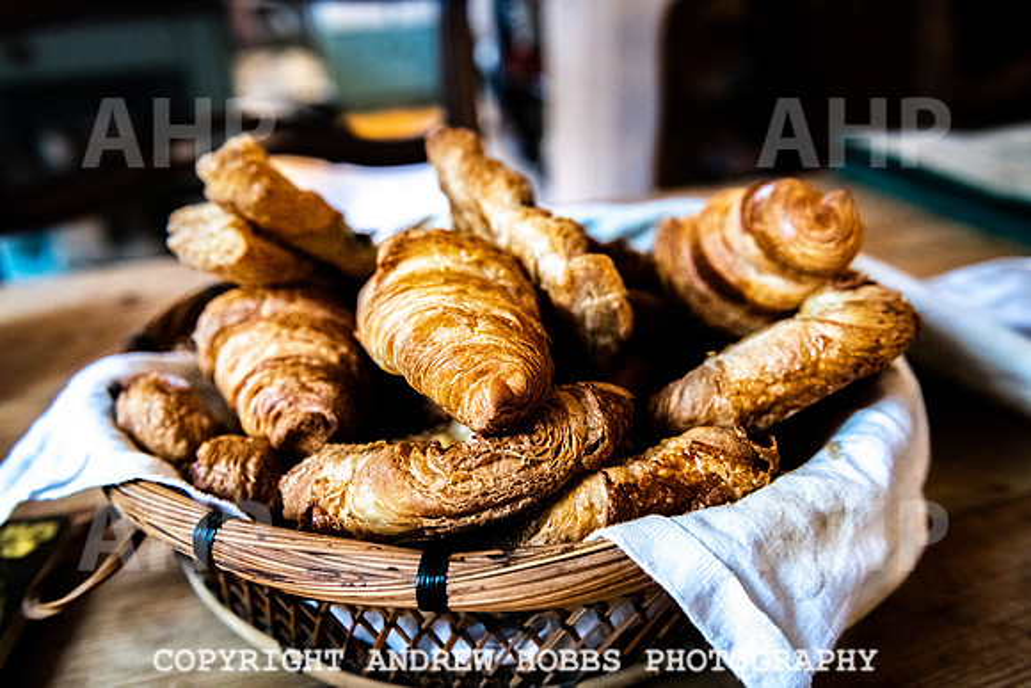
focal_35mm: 31
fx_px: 888
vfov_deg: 42.3
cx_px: 516
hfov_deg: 60.3
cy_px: 344
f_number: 4.5
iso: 4000
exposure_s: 1/160
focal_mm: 31
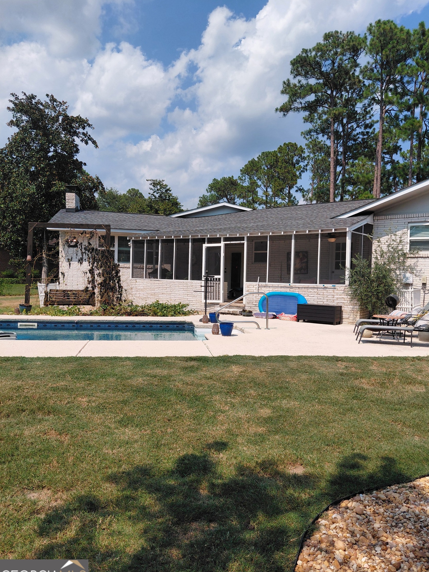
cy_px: 292
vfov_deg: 67.3
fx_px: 430
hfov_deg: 53.1
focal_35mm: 26
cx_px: 223
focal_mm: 4.69
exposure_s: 1/3876
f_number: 1.8
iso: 50
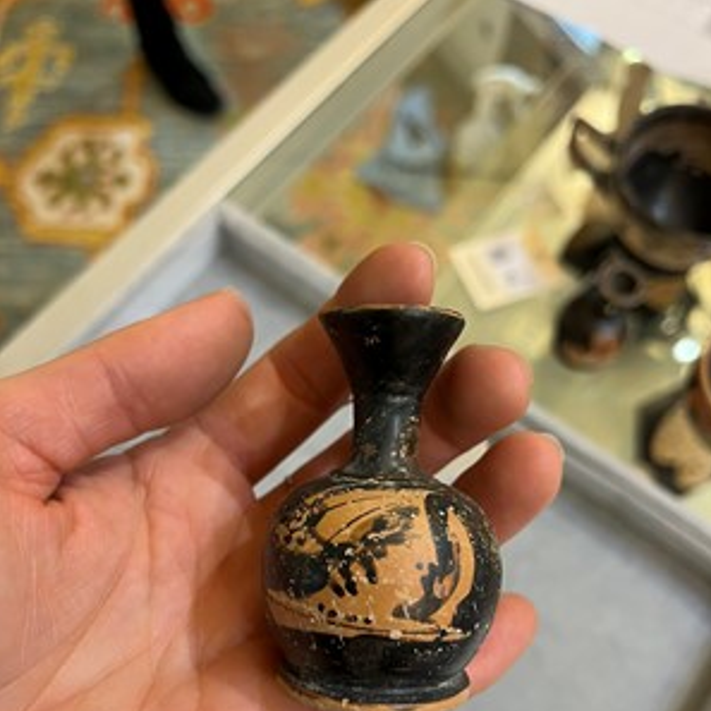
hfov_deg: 52.5
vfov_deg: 51.6
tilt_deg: -68.2
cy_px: 474
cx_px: 357
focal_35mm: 31
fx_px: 720
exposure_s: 1/50
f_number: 1.6
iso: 80
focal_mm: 5.1
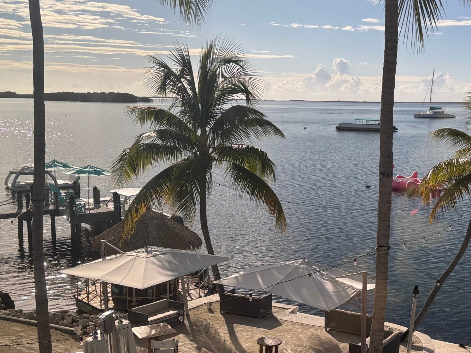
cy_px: 194
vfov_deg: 29.7
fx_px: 667
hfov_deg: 38.3
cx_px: 328
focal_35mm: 49
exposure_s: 1/4630
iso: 50
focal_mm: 5.96
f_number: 1.6
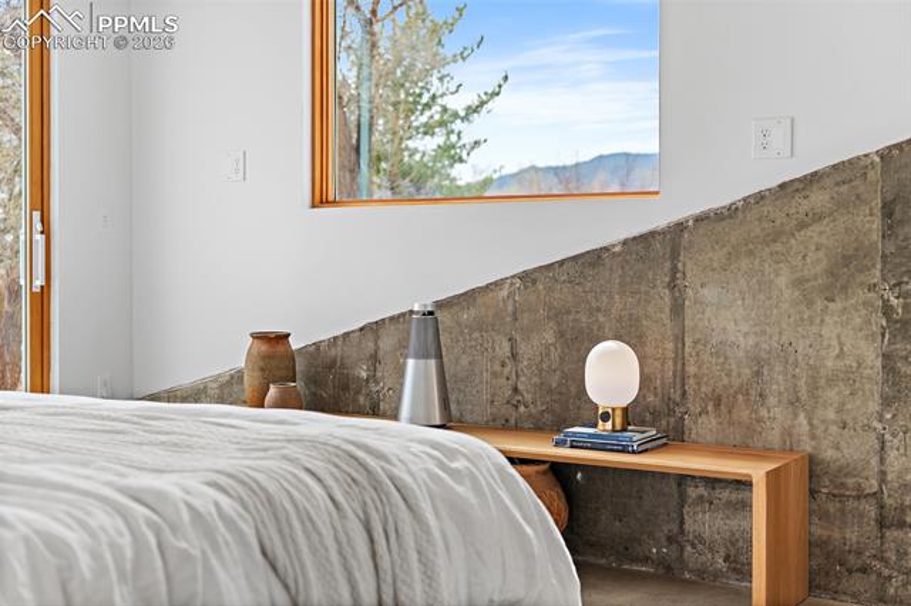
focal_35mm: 45
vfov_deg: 29.8
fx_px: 1138
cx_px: 456
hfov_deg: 43.6
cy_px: 303
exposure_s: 1/160
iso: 100
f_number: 2.8
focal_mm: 45
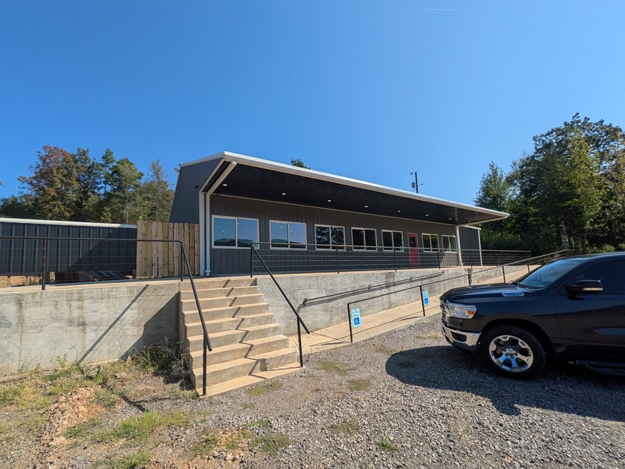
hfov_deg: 98.2
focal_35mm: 15
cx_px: 311
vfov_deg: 81.7
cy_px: 245
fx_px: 271
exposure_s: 1/1965
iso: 49
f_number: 2.2
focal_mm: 1.83
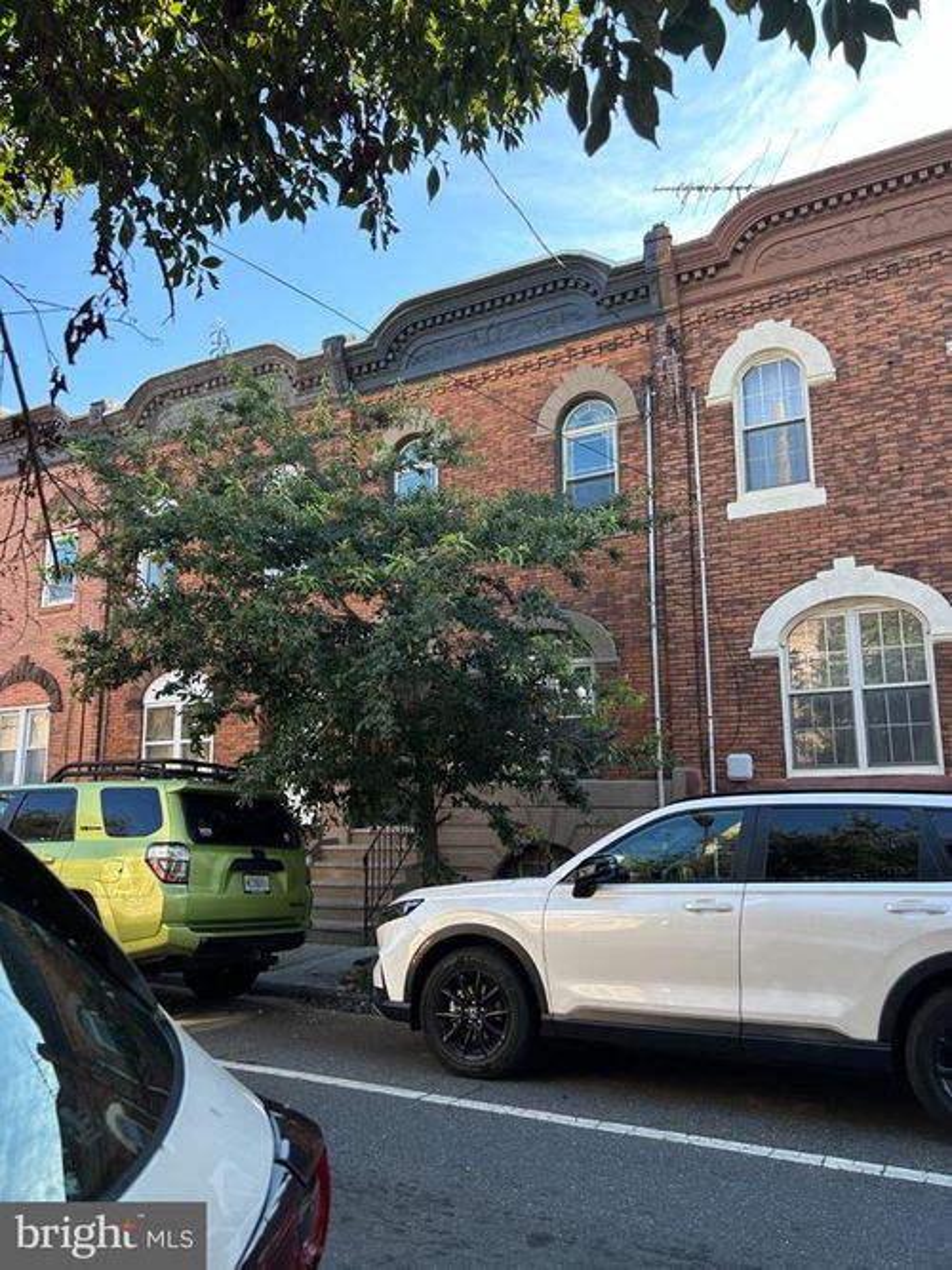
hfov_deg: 53.0
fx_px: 954
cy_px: 635
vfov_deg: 67.3
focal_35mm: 26
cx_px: 476
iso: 50
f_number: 1.5
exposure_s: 1/528
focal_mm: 5.7
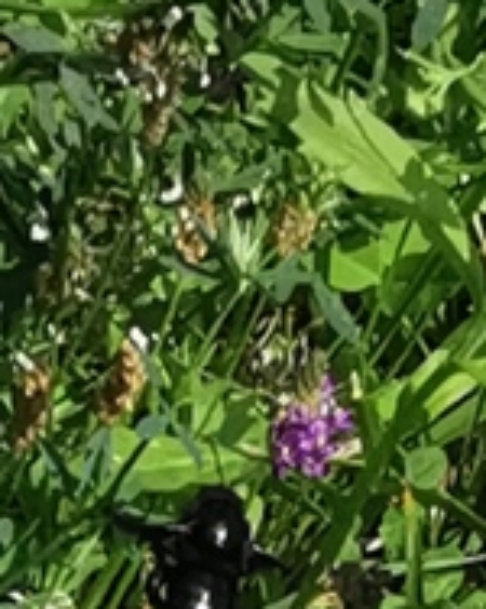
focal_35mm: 269
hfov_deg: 5.7
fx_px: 4844
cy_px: 1001
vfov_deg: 7.0
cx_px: 253
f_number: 2.2
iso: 50
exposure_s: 1/1497
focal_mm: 2.26
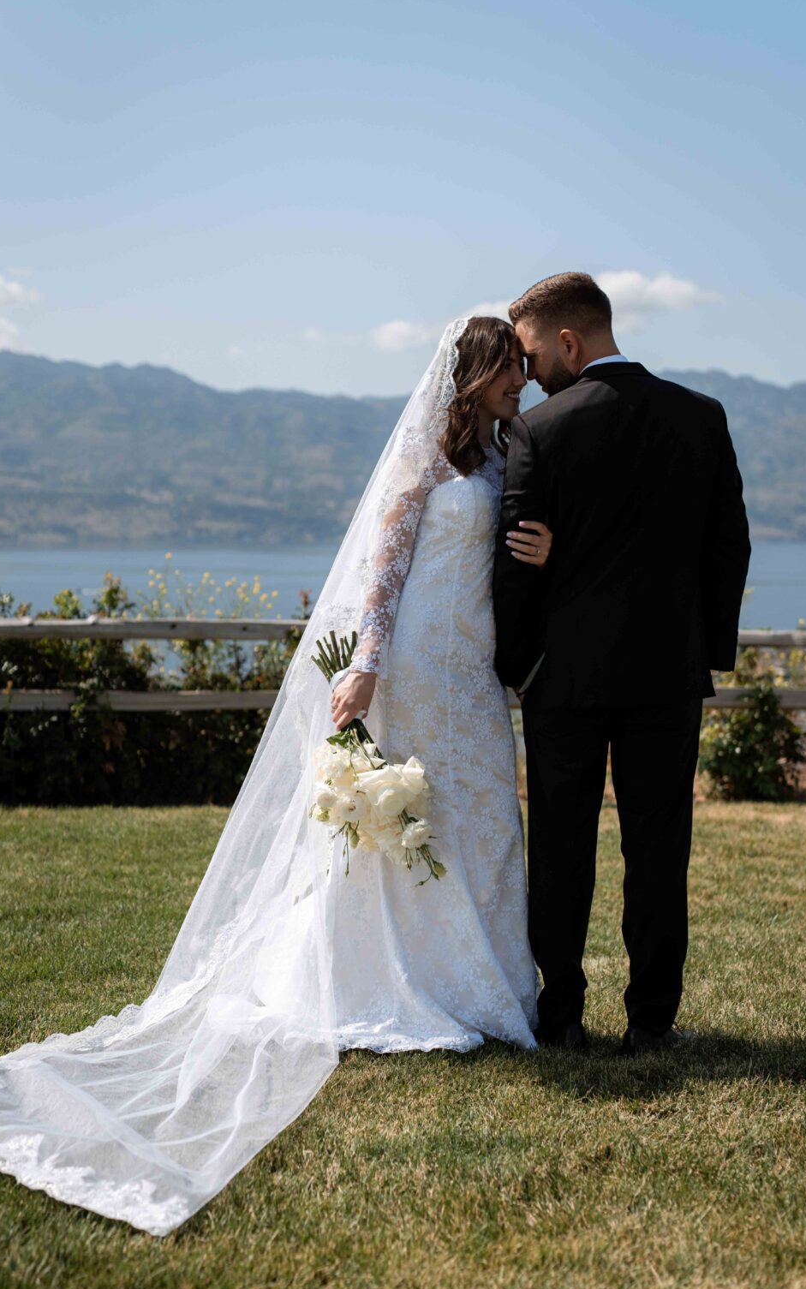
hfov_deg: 24.9
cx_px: 370
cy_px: 656
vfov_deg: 38.9
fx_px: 1827
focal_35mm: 52
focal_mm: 50
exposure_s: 1/5000
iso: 100
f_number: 2.8
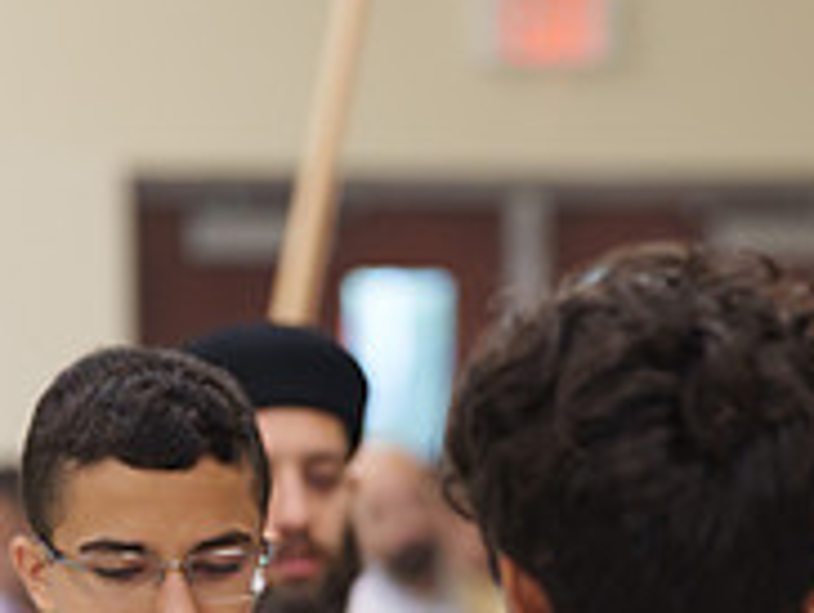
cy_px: 808
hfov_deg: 6.1
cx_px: 818
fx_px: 7558
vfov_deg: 4.6
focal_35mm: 321
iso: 1250
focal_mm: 105
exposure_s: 1/160
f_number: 2.8
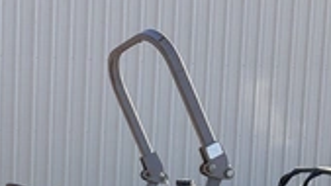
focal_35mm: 75
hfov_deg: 26.2
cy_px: 286
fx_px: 658
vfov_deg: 14.9
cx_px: -25
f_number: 1.8
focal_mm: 3
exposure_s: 1/461
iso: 25
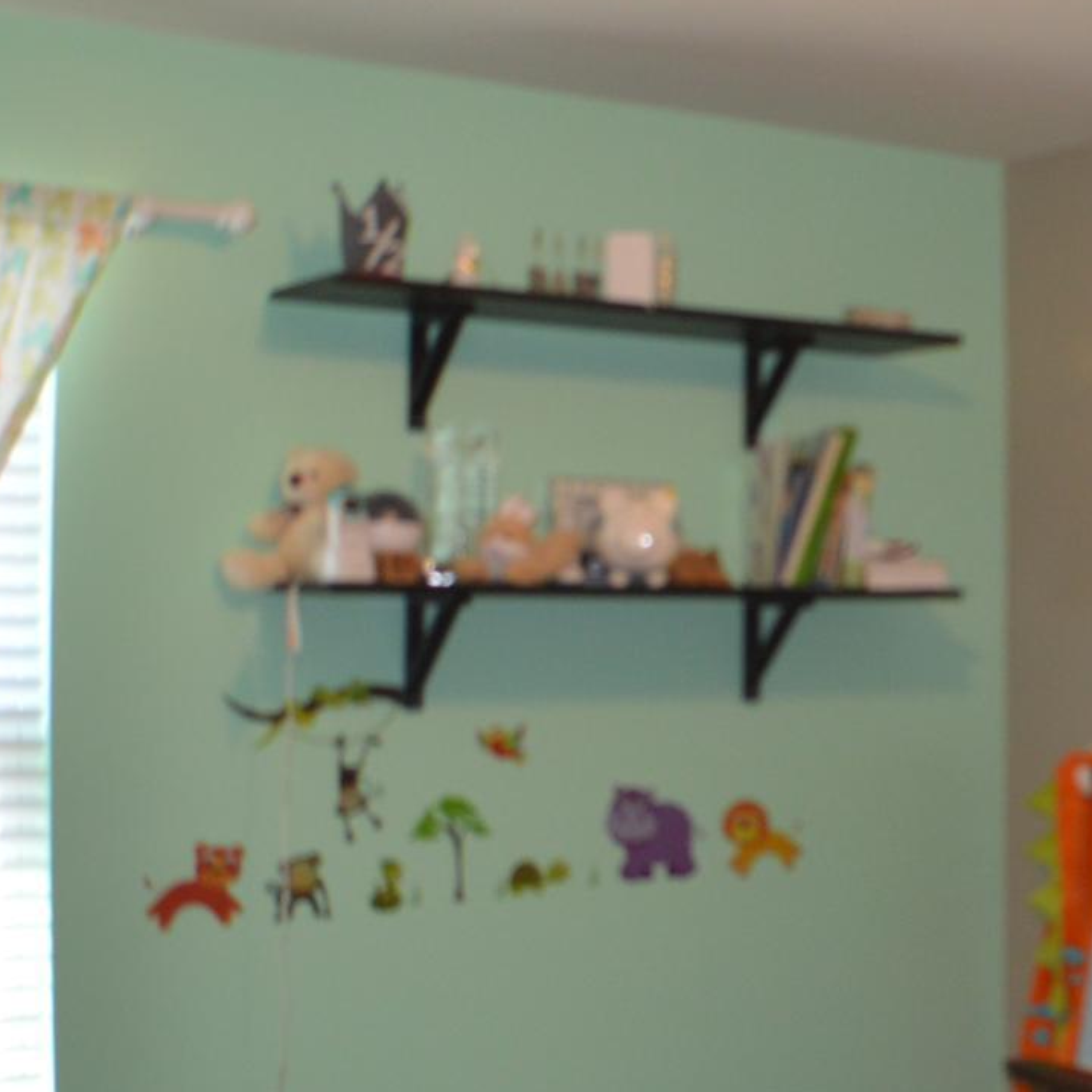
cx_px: 1156
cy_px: 512
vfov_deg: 21.6
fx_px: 2855
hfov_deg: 20.8
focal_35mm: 80
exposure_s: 1/60
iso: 500
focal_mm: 22
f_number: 3.8
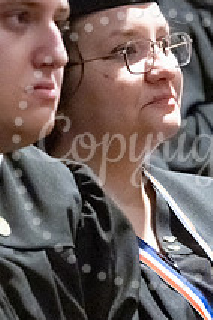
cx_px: 234
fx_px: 4357
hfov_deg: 2.8
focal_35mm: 491
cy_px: 147
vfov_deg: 4.2
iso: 20000
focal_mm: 155
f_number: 5.6
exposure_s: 1/250
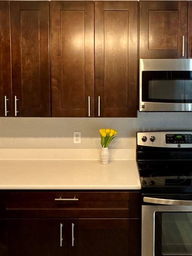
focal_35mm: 31
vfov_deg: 58.1
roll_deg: +1.6
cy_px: 108
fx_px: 229
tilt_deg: -2.3
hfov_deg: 44.9
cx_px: 124
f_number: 2.2
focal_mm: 2.22
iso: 640
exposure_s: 1/60
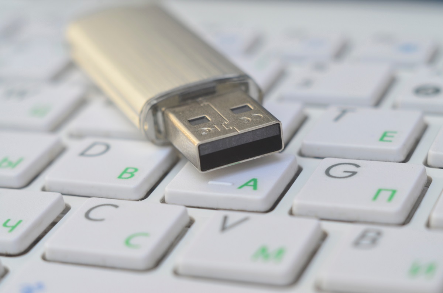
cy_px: 146
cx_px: 222
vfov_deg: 18.1
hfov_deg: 27.1
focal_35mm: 75
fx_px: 921
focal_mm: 50
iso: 100
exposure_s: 1/100
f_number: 1.8
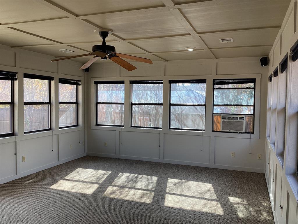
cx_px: 149
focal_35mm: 31
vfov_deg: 45.4
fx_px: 267
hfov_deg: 58.4
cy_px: 112
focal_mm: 3.3
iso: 40
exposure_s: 1/120
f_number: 2.4
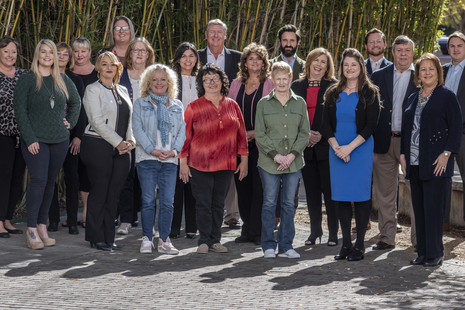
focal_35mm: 140
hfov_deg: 14.6
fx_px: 1809
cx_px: 226
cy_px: 137
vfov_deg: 9.8
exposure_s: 1/400
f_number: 6.3
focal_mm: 120
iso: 200
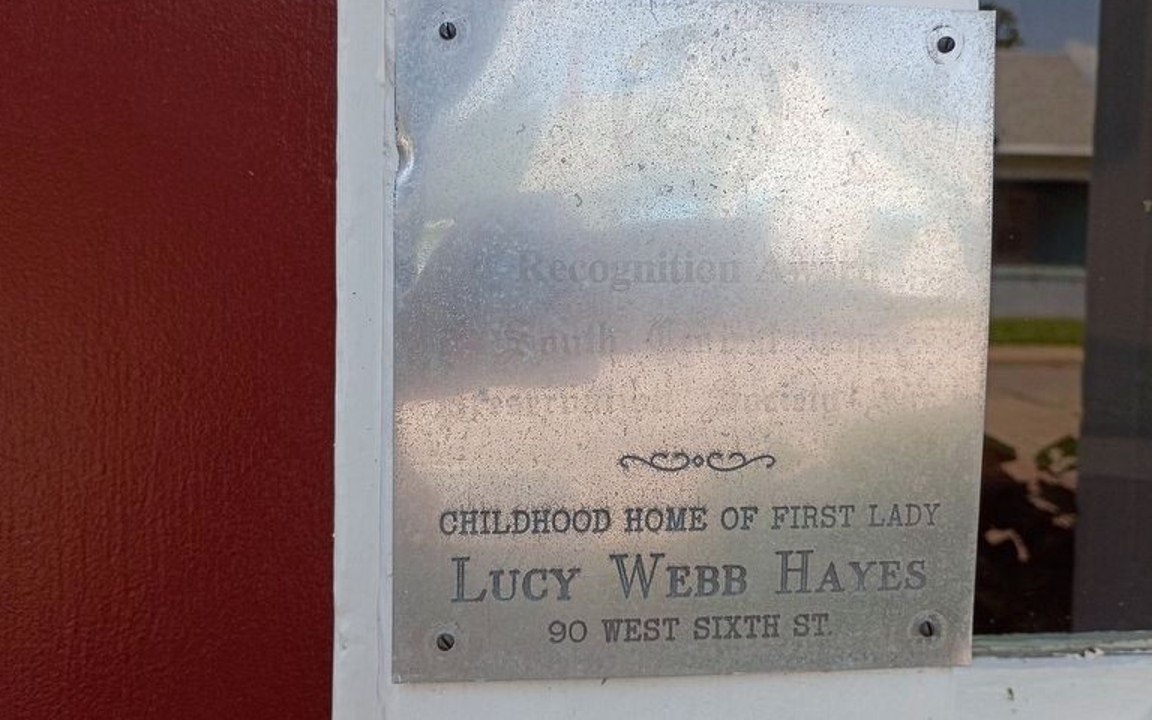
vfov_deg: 39.3
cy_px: 309
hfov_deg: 59.6
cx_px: 590
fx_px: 1005
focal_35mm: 32
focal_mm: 4.27
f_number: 1.8
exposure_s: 1/378
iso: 100
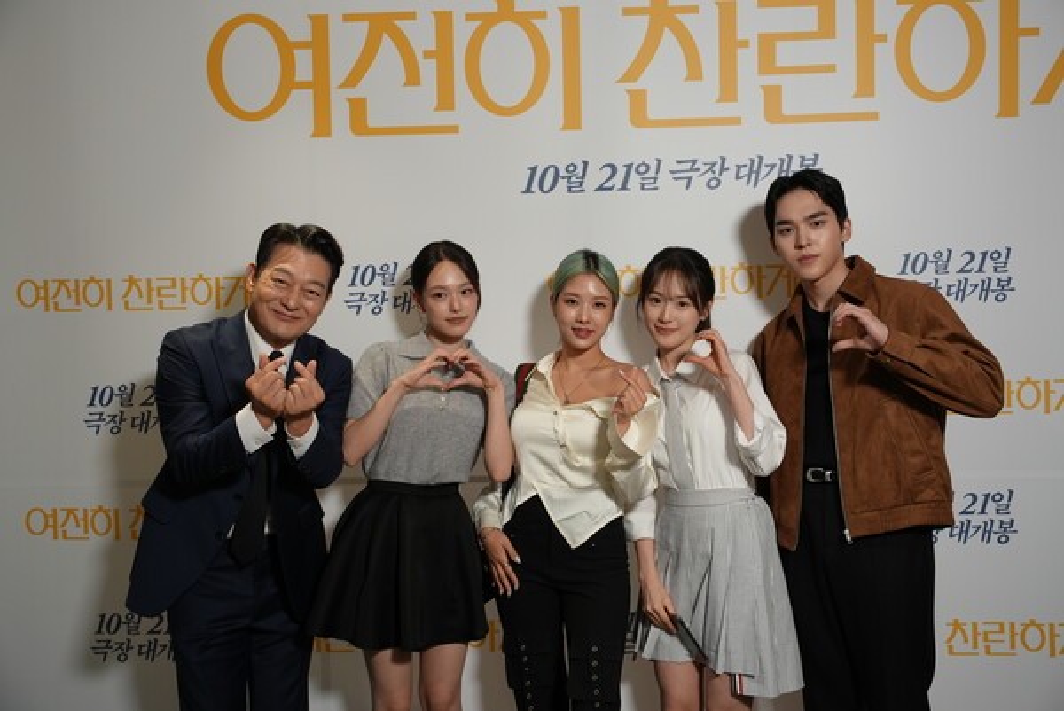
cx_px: 532
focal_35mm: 35
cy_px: 356
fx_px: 1035
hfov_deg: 54.4
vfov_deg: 37.9
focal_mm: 35
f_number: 4
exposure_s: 1/160
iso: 2000
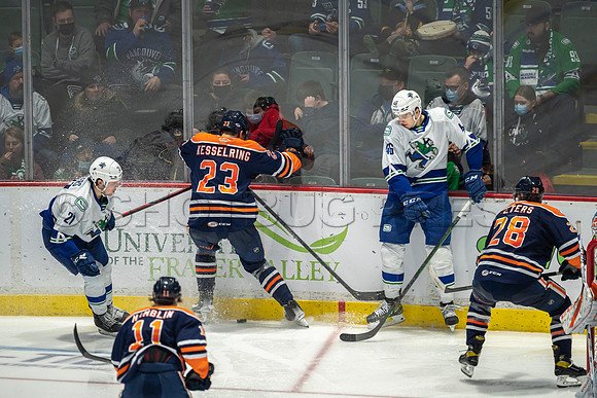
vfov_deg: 2.3
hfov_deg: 3.4
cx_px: 298
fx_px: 9952
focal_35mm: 600
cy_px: 199
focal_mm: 600
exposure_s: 1/640
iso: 1600
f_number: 4
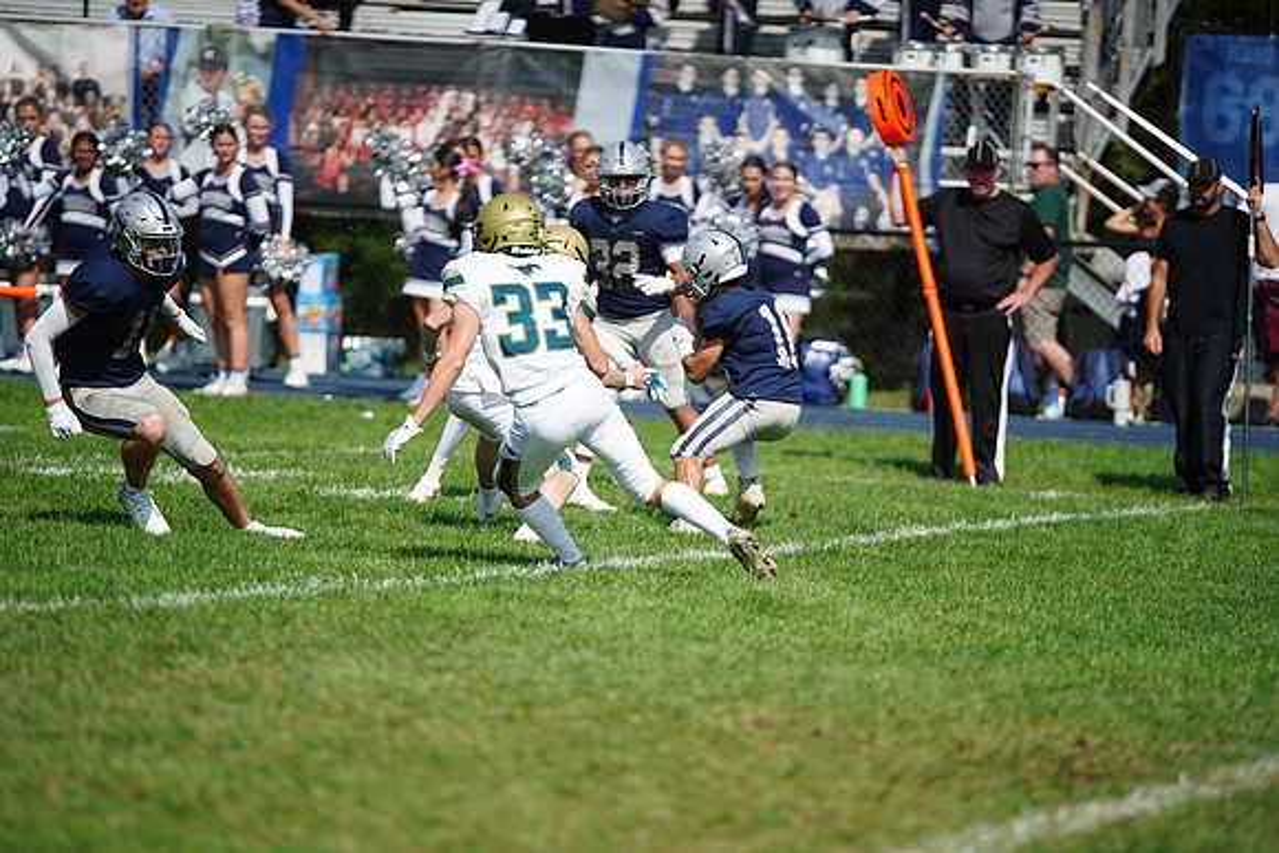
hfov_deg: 6.9
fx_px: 10660
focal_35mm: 300
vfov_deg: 4.6
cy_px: 426
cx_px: 640
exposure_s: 1/6400
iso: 400
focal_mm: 300
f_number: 2.8
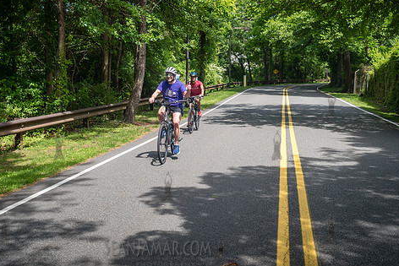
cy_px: 104
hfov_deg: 45.3
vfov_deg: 31.1
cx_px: 167
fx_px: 477
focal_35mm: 43
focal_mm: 35
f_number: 4
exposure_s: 1/800
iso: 200
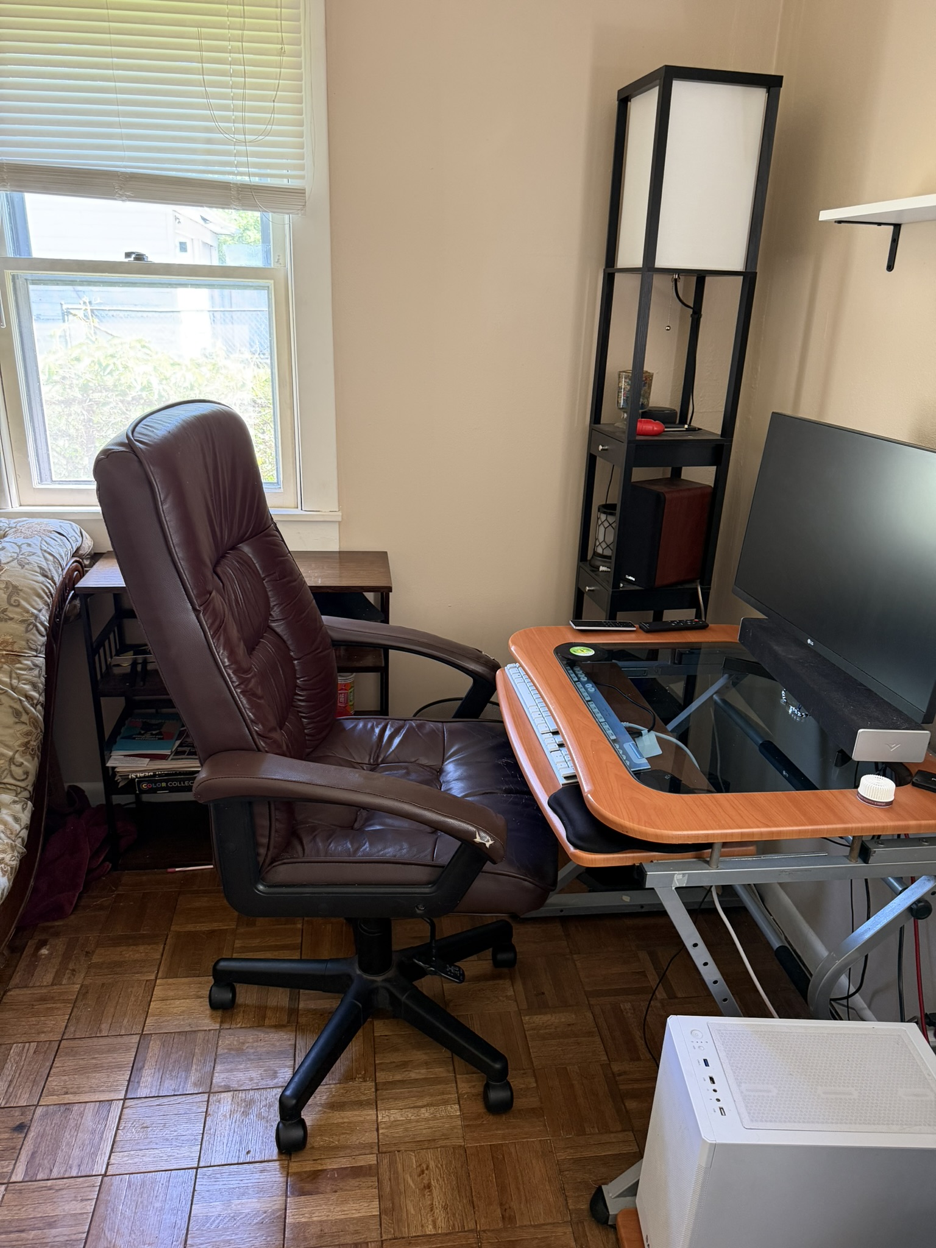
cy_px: 624
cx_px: 468
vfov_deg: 71.6
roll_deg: -2.4
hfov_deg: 56.8
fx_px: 865
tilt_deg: -20.7
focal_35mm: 24
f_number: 1.78
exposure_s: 1/60
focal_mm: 6.76
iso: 250
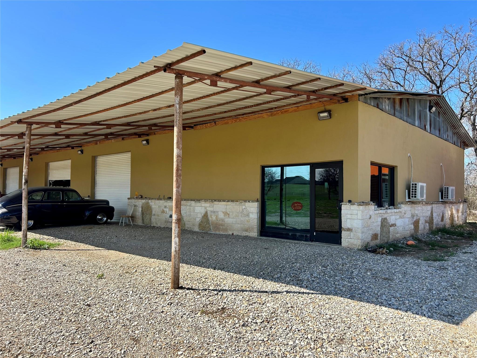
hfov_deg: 67.3
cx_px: 238
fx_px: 358
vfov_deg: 53.1
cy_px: 179
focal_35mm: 26
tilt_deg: +1.8
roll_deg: -0.4
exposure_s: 1/2353
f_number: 1.5
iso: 50
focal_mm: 5.7
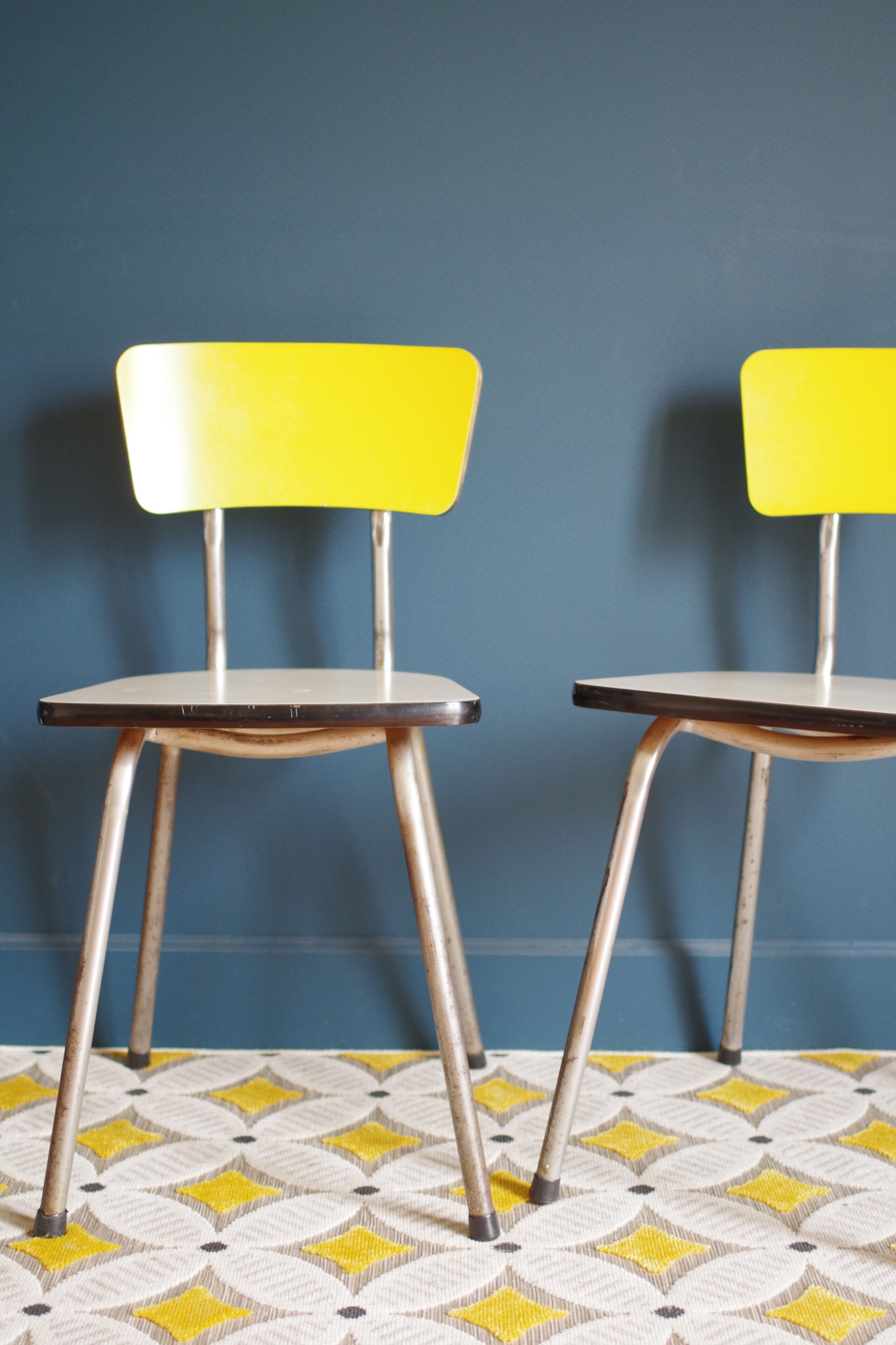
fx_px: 1941
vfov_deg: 38.2
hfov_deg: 26.0
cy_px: 672
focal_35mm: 52
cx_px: 448
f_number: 2.4
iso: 800
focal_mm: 35
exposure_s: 1/15
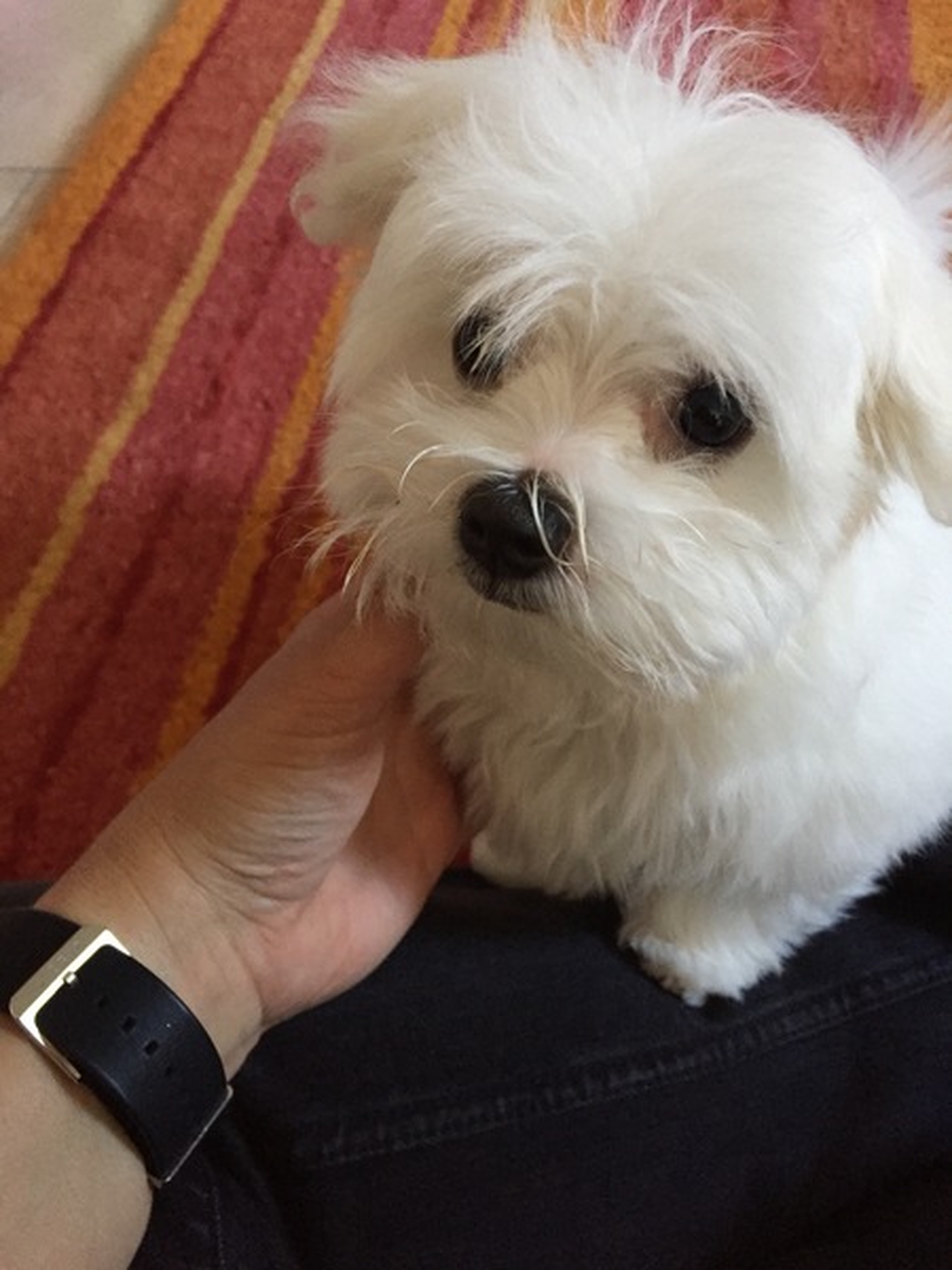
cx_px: 476
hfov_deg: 48.2
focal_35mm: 29
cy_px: 635
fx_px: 1063
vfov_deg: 61.7
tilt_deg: -53.7
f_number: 2.2
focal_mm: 4.15
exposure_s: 1/25
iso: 250
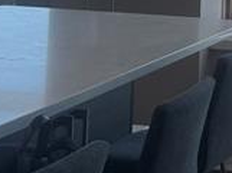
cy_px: -102
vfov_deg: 9.3
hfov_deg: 12.3
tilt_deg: -2.4
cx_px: 347
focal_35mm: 153
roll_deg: -1.4
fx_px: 1023
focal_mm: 6.76
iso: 80
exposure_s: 1/1488
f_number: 1.78
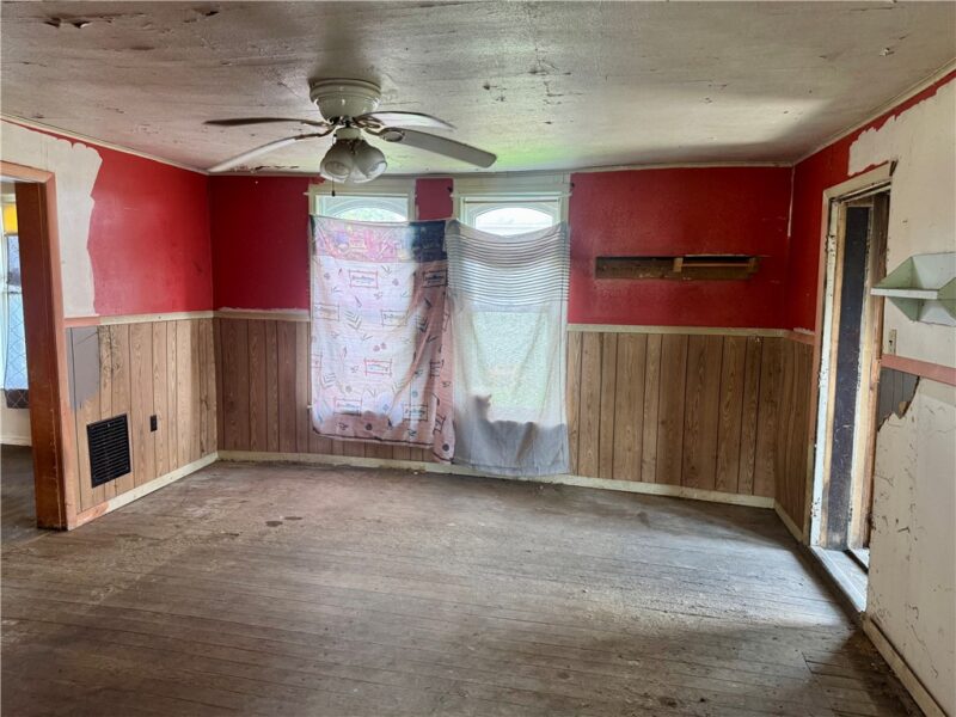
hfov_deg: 71.6
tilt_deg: -6.6
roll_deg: -1.6
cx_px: 478
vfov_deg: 56.8
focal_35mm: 24
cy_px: 358
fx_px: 663
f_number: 1.78
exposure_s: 1/120
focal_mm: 6.76
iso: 200
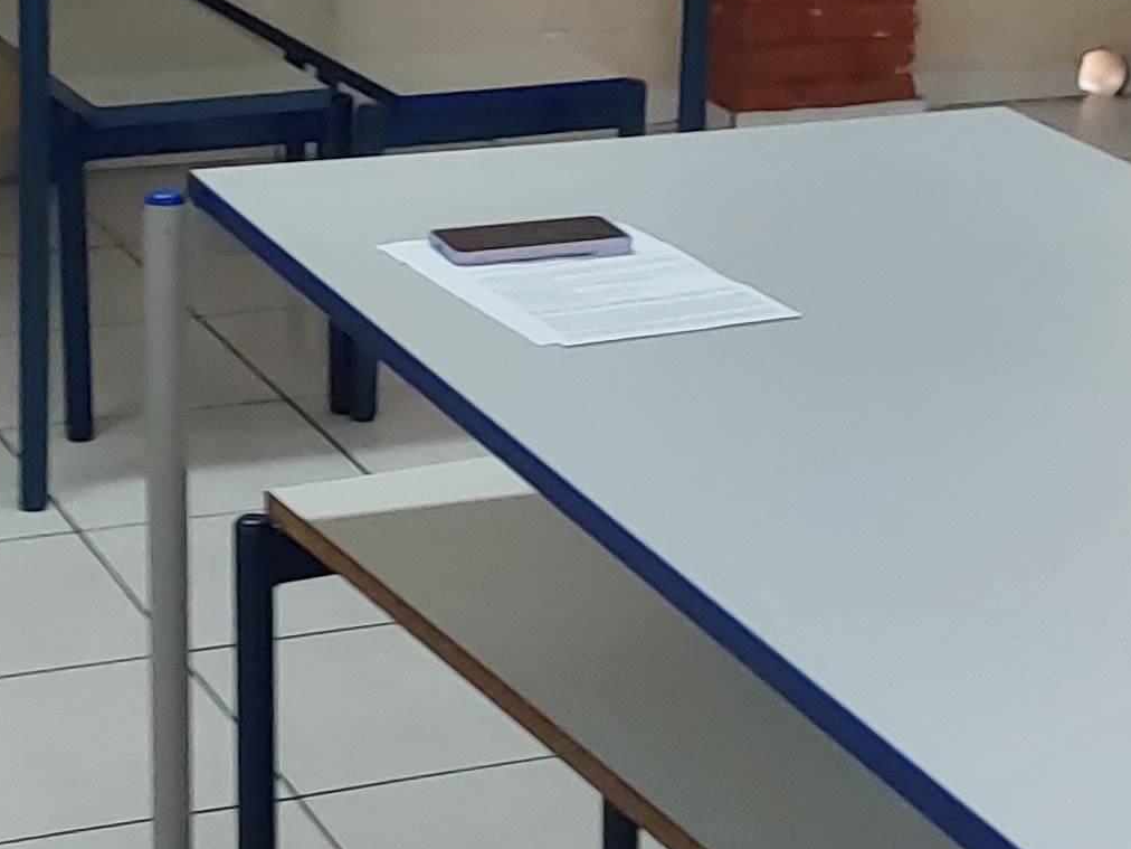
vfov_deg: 12.2
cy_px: 136
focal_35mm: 121
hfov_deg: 16.3
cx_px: 547
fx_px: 3953
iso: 250
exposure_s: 1/120
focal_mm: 4.6
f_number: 1.8
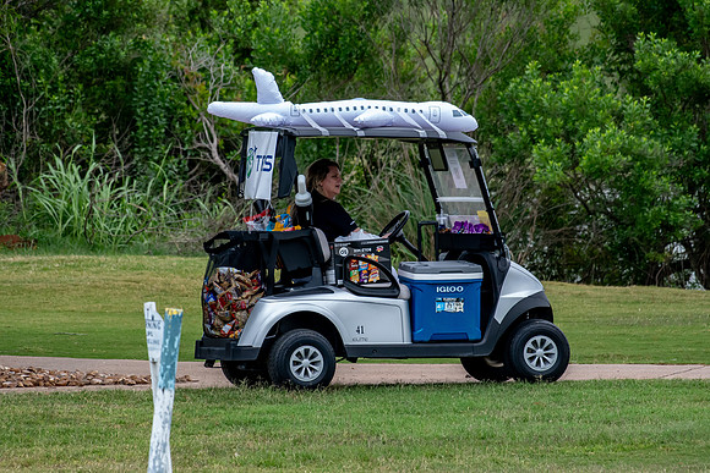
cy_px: 236
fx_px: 12427
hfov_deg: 3.3
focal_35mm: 630
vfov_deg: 2.2
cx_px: 355
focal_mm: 420
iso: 1100
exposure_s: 1/2000
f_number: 5.6
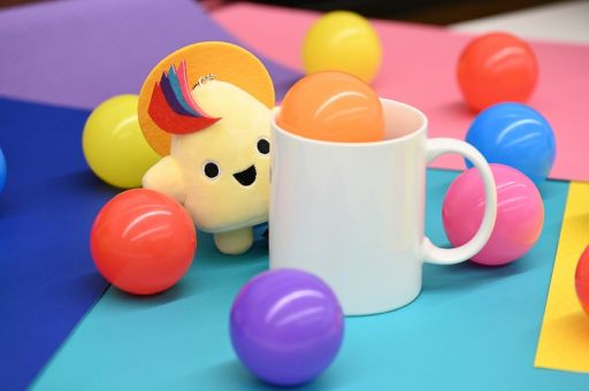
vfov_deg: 11.4
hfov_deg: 17.1
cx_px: 294
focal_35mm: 120
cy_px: 196
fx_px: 1961
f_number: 5.6
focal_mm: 120
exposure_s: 1/160
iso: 1250
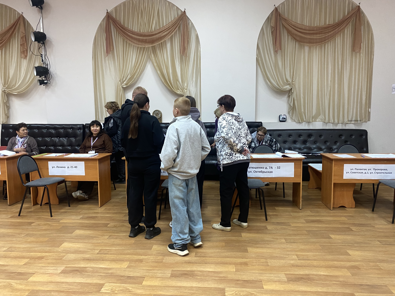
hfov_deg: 67.3
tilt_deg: -7.4
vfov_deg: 53.1
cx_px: 198
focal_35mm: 26
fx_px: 297
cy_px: 148
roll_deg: +0.6
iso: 200
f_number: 1.8
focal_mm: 4.25
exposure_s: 1/50
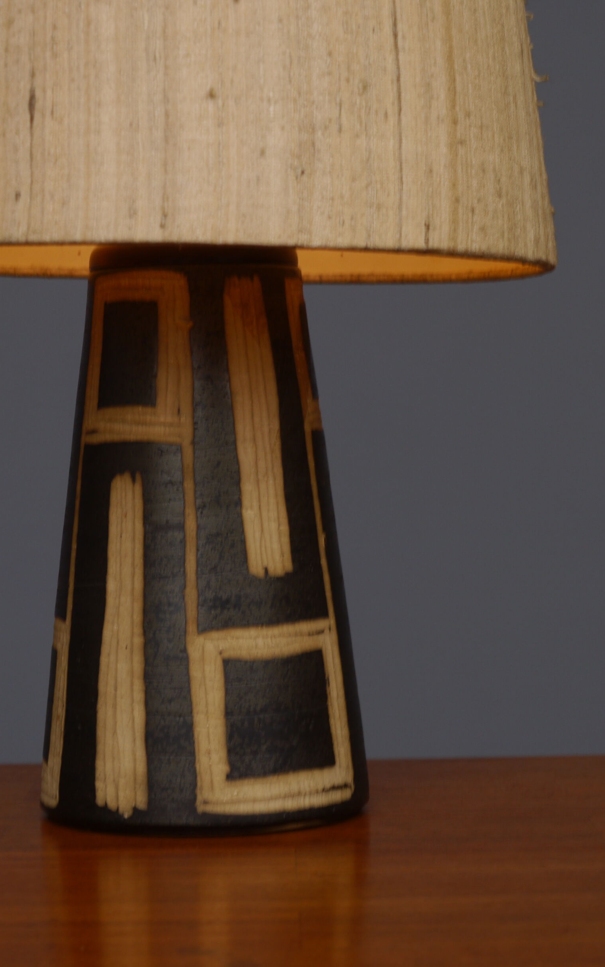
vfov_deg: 22.3
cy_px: 447
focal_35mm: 93
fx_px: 2453
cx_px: 211
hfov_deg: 14.0
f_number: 5.6
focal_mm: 38
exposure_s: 1/30
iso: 100
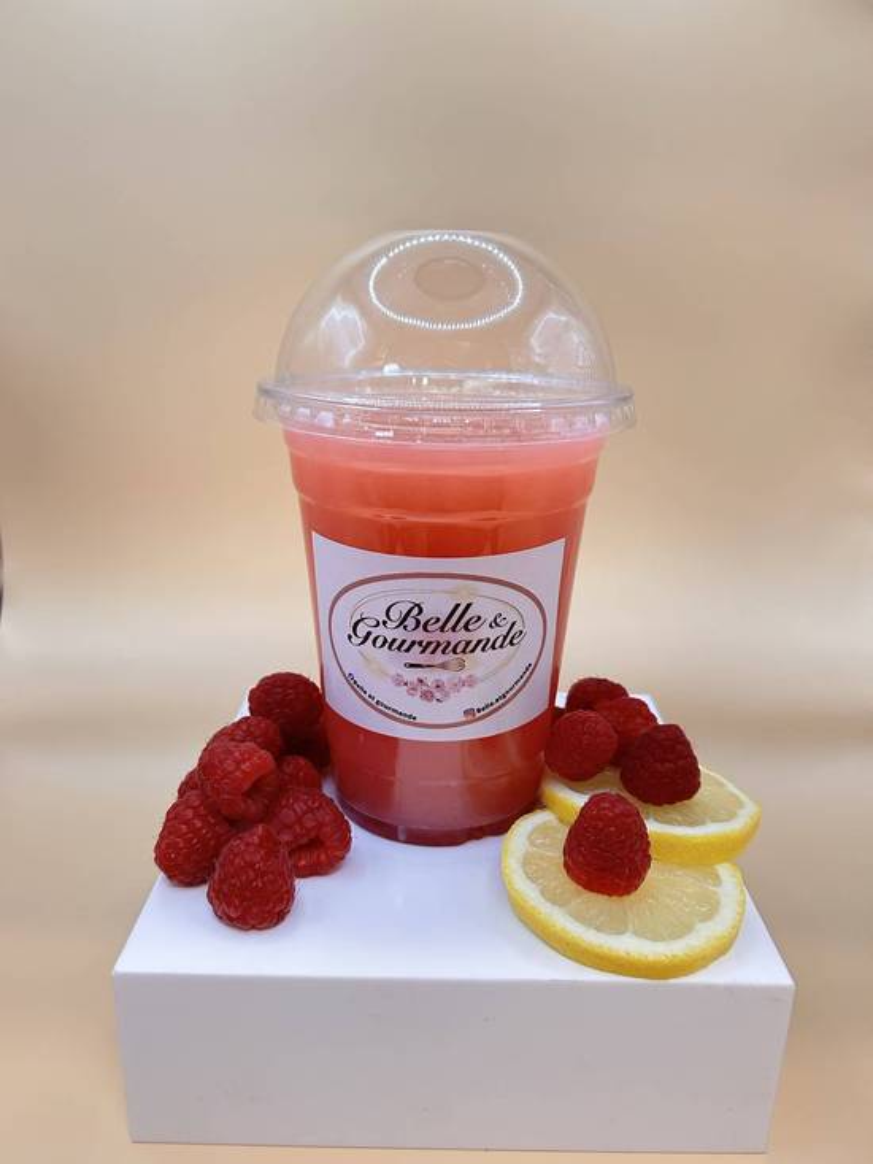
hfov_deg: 53.1
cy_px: 582
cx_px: 436
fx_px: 874
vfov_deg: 67.3
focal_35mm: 26
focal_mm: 5.7
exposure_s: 1/60
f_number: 1.5
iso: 200
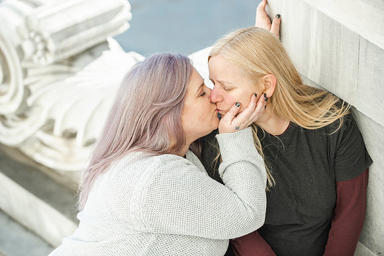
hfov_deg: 17.1
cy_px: 128
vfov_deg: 11.4
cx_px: 192
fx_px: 1280
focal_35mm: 120
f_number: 4
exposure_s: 1/800
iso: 400
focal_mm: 120
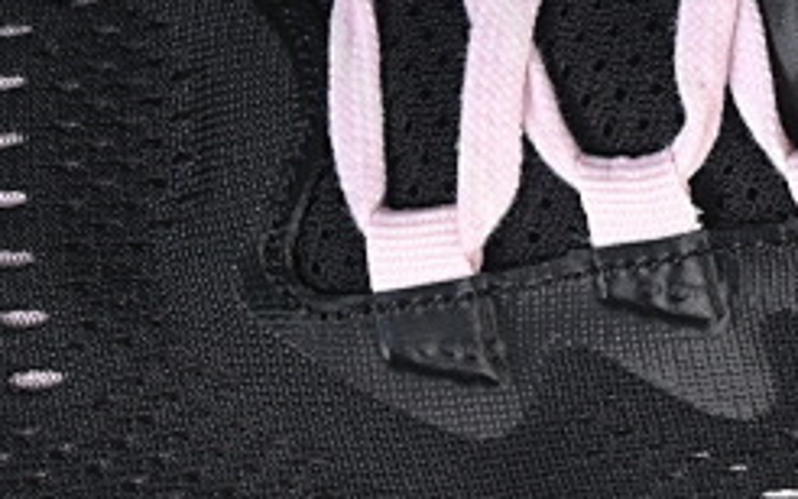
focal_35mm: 336
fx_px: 7311
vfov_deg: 3.9
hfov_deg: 6.2
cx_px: 895
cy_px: -42
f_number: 6.3
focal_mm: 50
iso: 160
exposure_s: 1/60
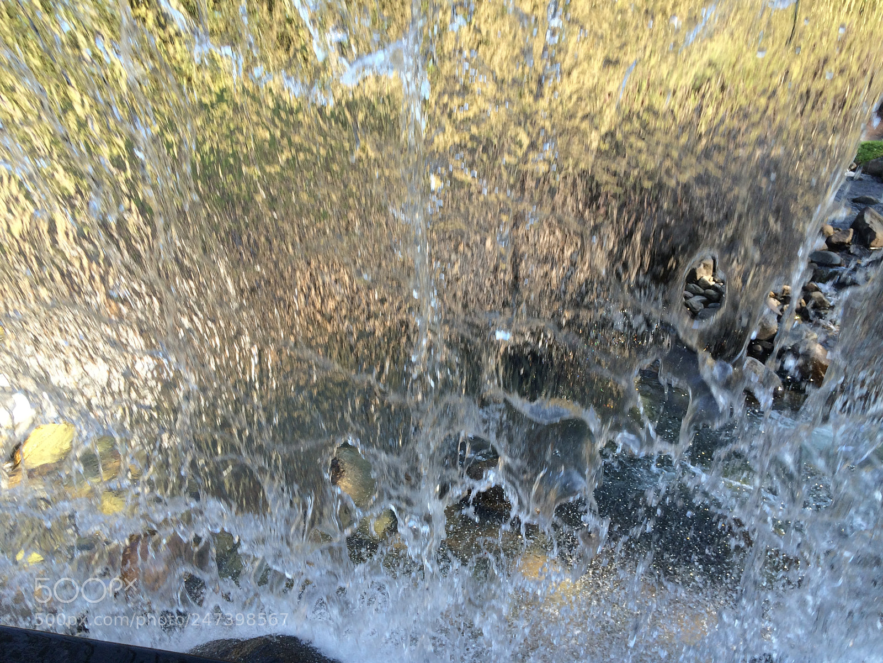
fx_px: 740
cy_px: 332
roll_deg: -0.5
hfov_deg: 61.7
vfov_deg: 48.2
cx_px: 442
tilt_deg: -24.7
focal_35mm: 29
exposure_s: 1/323
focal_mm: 4.15
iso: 32
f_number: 2.2
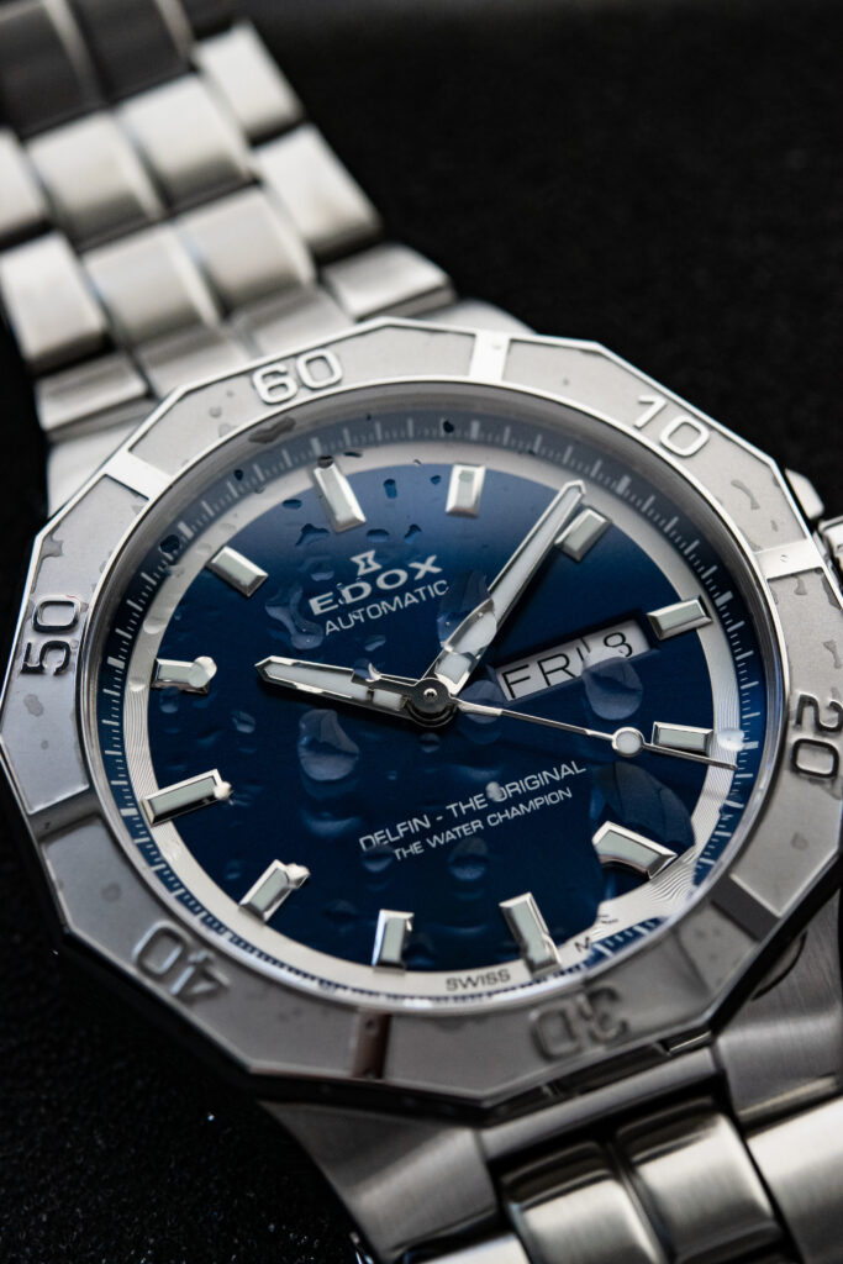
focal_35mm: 90
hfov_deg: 15.2
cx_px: 422
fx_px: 3160
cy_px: 632
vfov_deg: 22.6
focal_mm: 60
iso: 1400
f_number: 9
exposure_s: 1/125
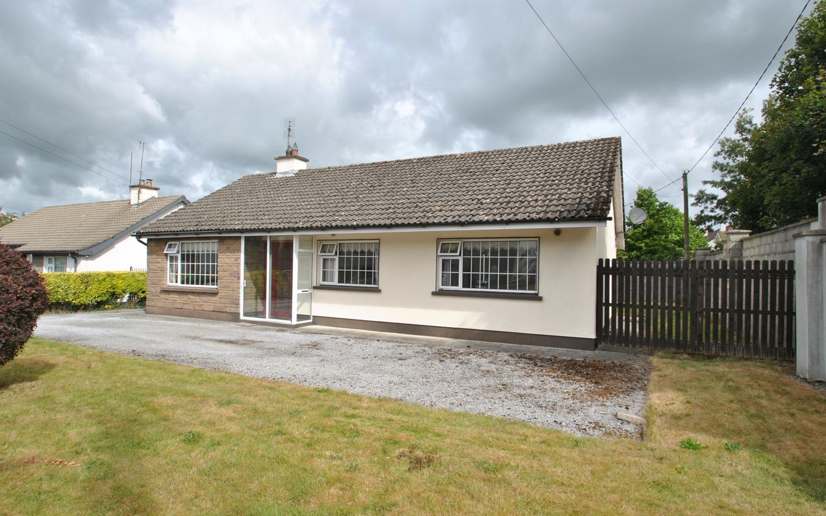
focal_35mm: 19
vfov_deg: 62.2
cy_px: 254
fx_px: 428
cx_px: 422
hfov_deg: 88.0
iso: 100
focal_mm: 12
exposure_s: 1/250
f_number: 8
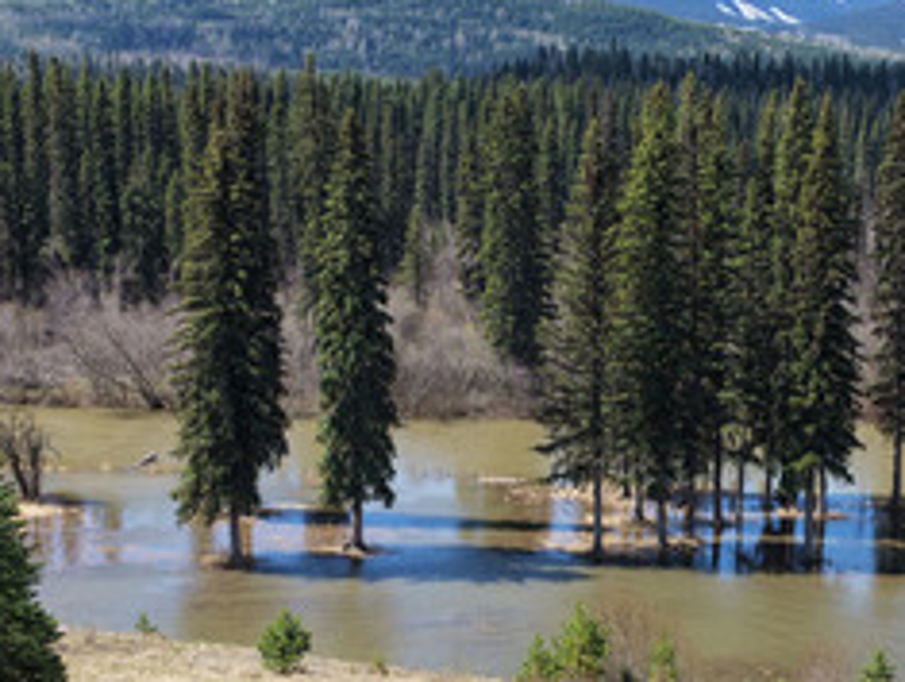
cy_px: 518
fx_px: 1676
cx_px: 774
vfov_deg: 22.8
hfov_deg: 29.3
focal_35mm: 64
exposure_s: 1/500
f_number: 2.8
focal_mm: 14.45
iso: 100
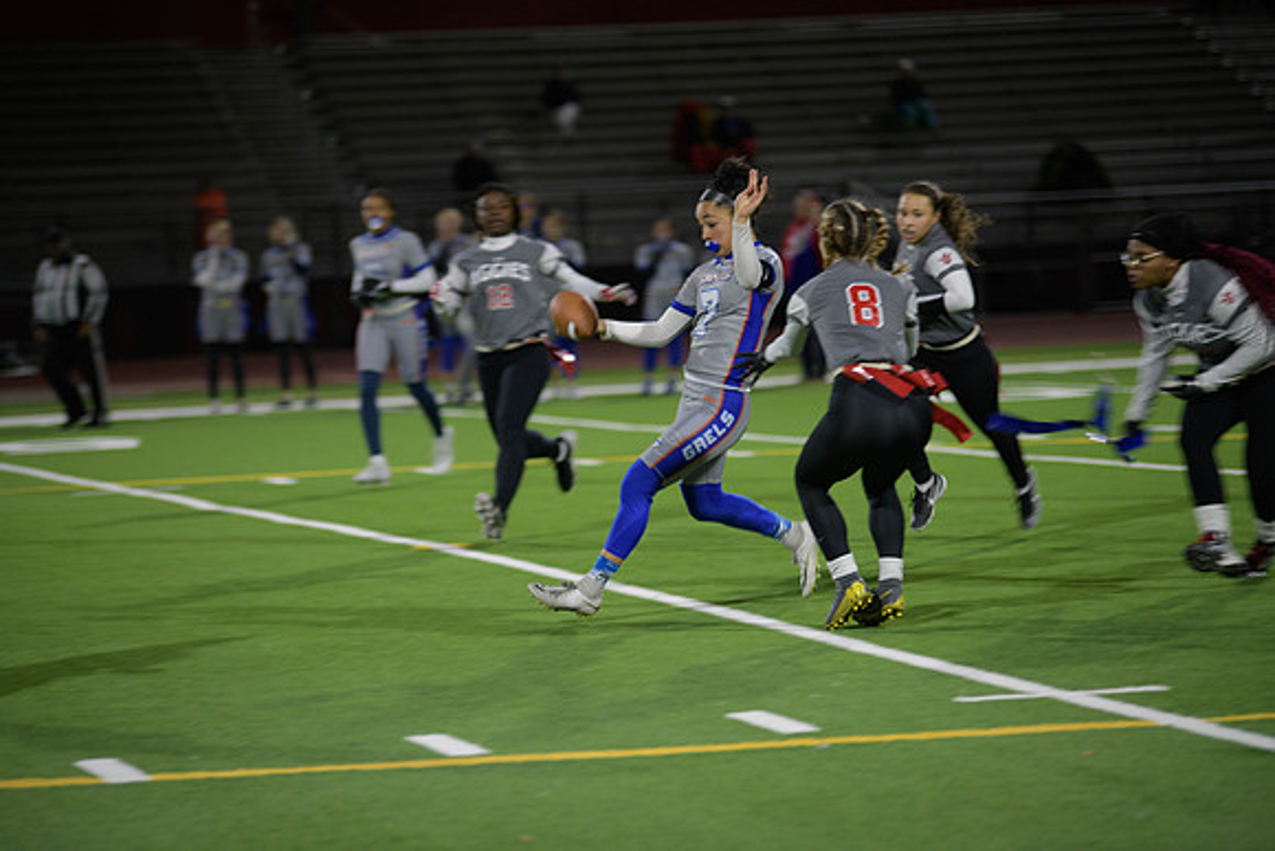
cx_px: 638
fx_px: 5491
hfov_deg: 13.2
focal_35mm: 155
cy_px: 426
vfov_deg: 8.9
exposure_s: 1/200
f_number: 2.8
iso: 720
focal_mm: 155
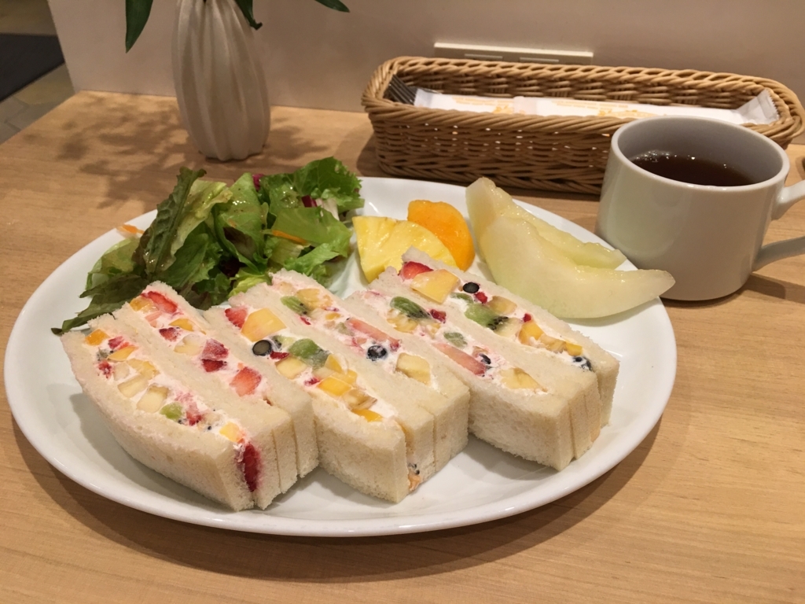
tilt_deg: -36.7
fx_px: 674
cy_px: 302
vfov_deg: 48.2
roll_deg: +0.9
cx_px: 402
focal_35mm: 29
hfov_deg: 61.7
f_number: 2.2
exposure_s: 1/30
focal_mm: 4.15
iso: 25
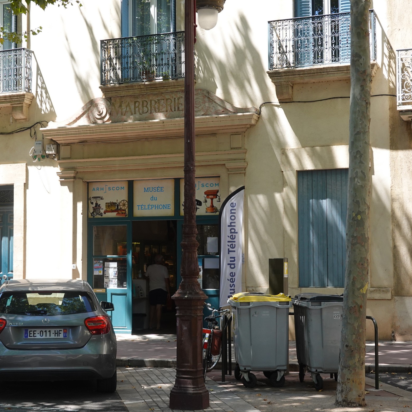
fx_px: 916
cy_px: 207
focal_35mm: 68
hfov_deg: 25.3
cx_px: 164
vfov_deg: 25.4
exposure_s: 1/250
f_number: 4
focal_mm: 19.43
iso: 200
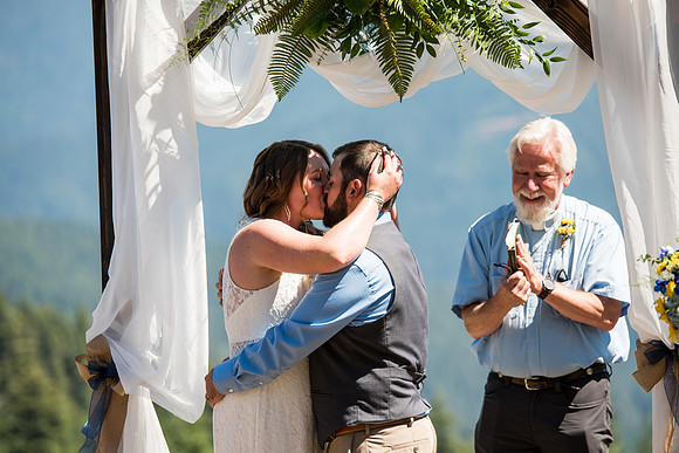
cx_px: 340
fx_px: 3301
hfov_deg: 11.7
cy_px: 226
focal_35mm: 175
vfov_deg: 7.9
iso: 40
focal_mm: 175
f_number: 4
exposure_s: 1/400
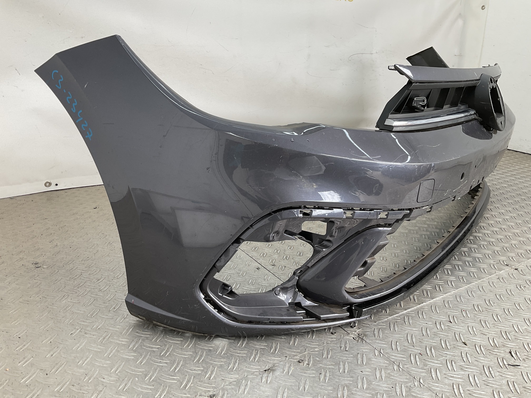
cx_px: 266
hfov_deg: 61.7
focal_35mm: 29
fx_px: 445
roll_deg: -3.4
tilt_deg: -19.9
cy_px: 199
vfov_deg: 48.2
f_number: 1.8
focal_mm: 3
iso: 16
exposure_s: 1/151
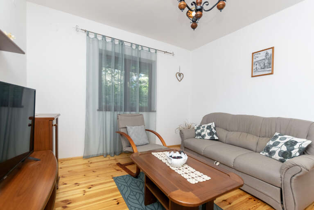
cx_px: 157
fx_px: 131
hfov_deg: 100.4
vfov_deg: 77.4
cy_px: 105
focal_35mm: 15
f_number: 4.5
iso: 200
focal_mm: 10
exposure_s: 1/160
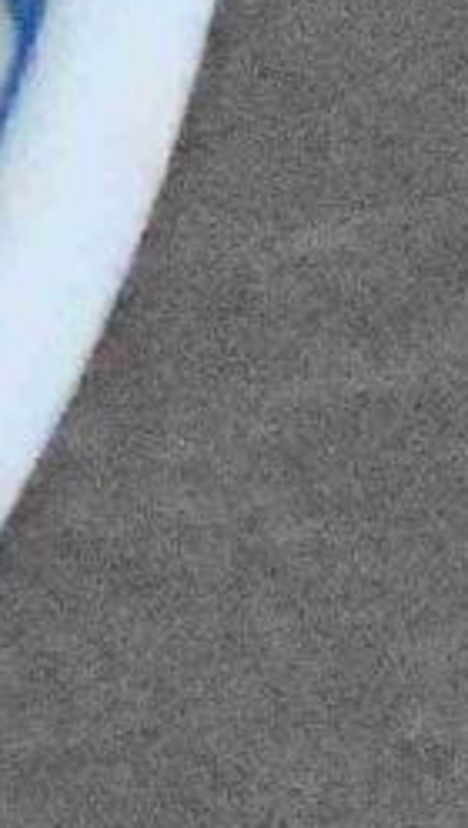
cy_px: -295
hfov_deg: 1.5
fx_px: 17821
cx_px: -2357
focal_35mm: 810
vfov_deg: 2.7
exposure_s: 1/200
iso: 45600
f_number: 16
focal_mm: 50
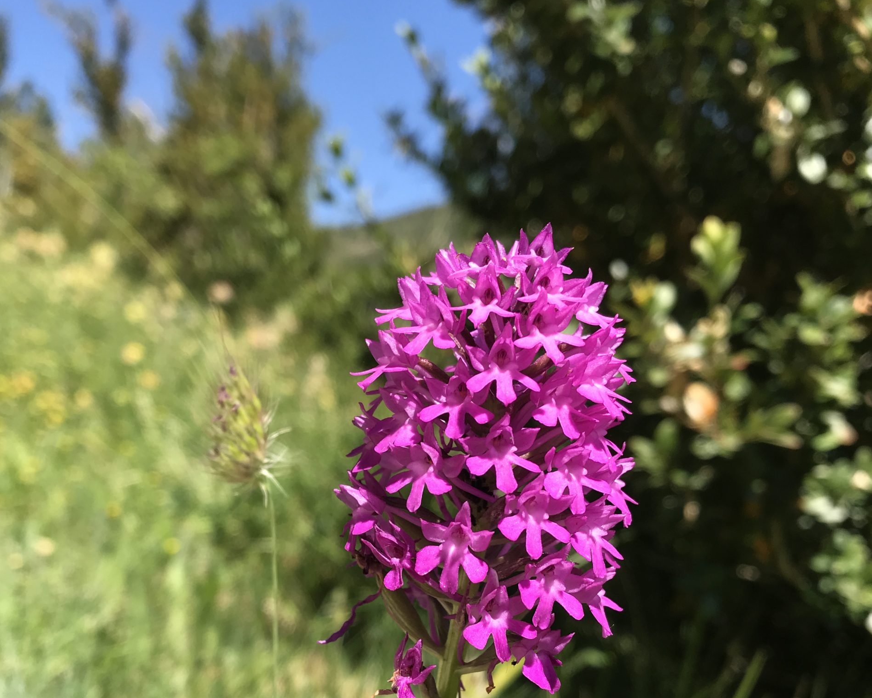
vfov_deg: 39.3
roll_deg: -2.3
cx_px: 434
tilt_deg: -3.3
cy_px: 500
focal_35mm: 37
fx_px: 955
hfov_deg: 49.1
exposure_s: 1/1041
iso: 20
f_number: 1.8
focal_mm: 3.99
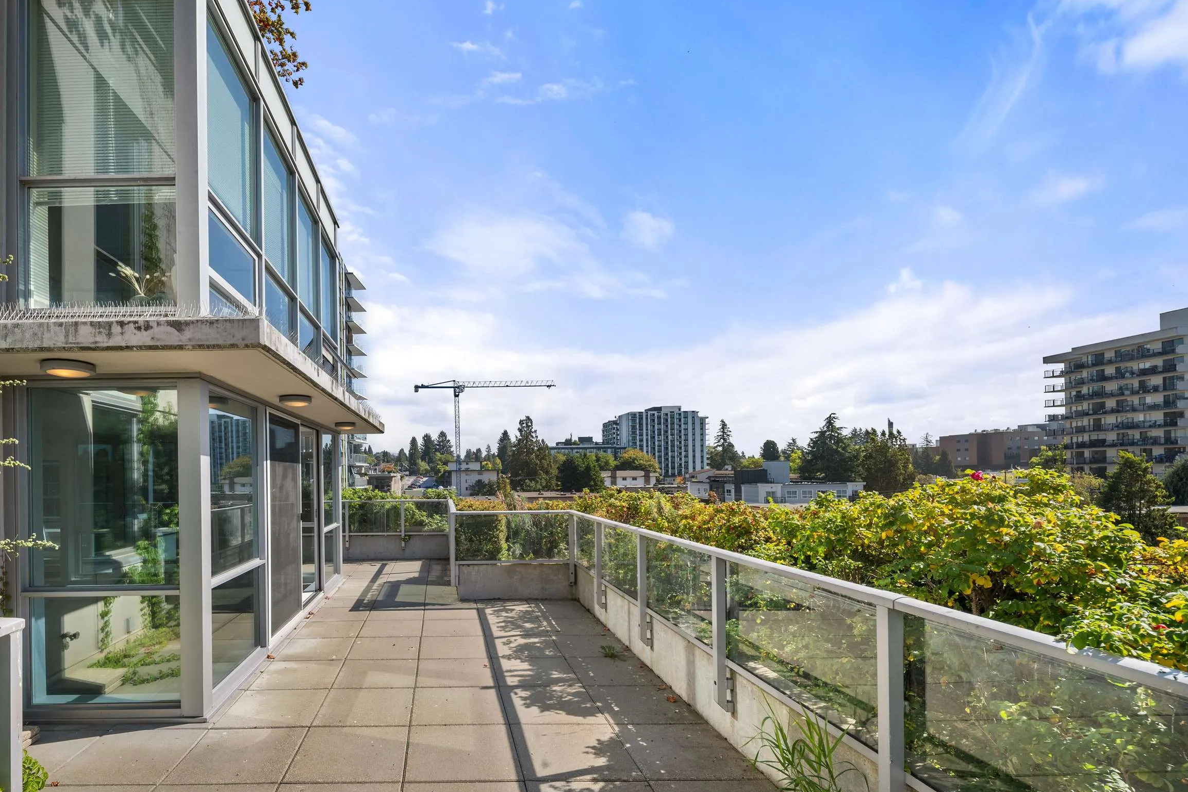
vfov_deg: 72.9
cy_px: 476
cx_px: 437
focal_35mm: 16
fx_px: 528
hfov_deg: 94.5
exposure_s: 1/500
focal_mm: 12
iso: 200
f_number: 7.1
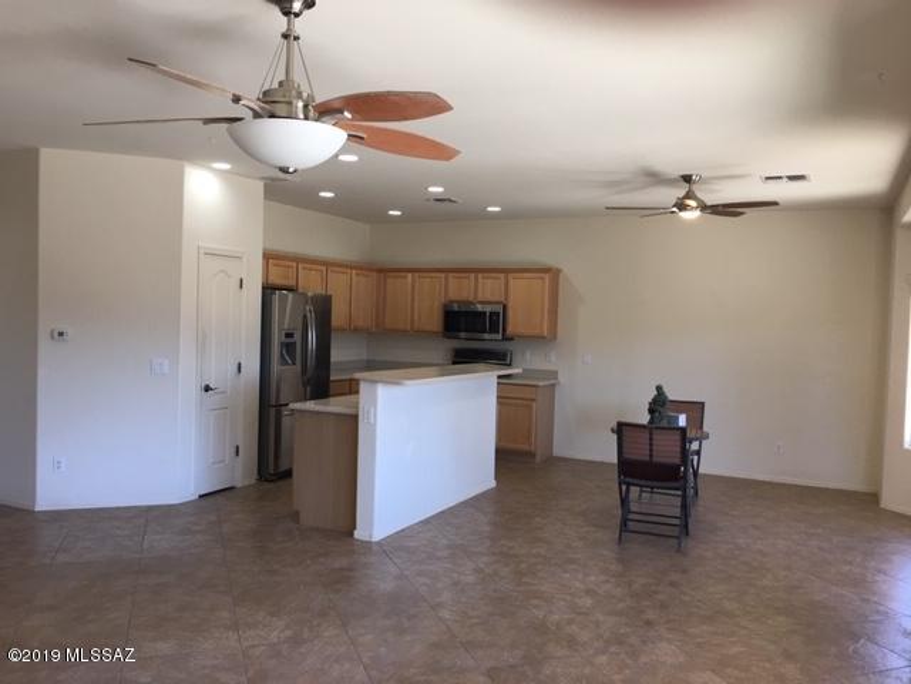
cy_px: 342
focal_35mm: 29
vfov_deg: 48.2
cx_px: 456
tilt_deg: -0.4
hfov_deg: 61.7
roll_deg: -2.1
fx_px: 763
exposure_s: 1/40
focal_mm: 4.15
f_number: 2.2
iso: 25
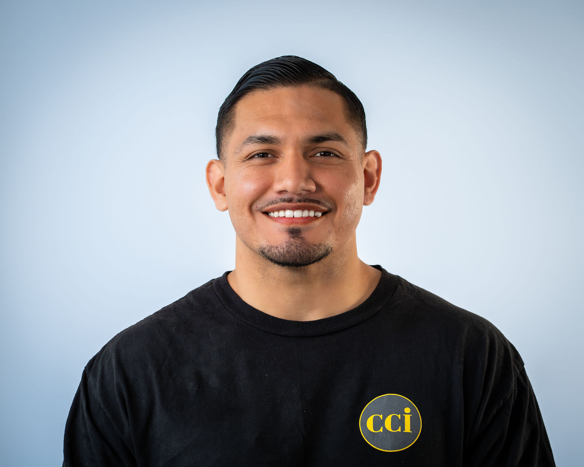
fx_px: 1821
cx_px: 289
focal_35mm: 105
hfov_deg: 18.2
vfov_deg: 14.6
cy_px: 210
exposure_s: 1/250
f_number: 4.5
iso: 640
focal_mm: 85
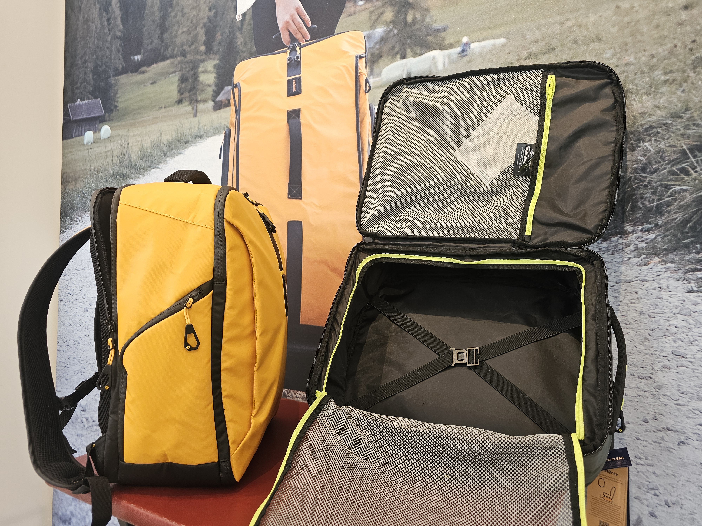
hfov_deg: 73.9
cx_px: 351
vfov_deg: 58.9
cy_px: 263
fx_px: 466
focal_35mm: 23
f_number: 1.7
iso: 160
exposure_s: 1/180
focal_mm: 6.3
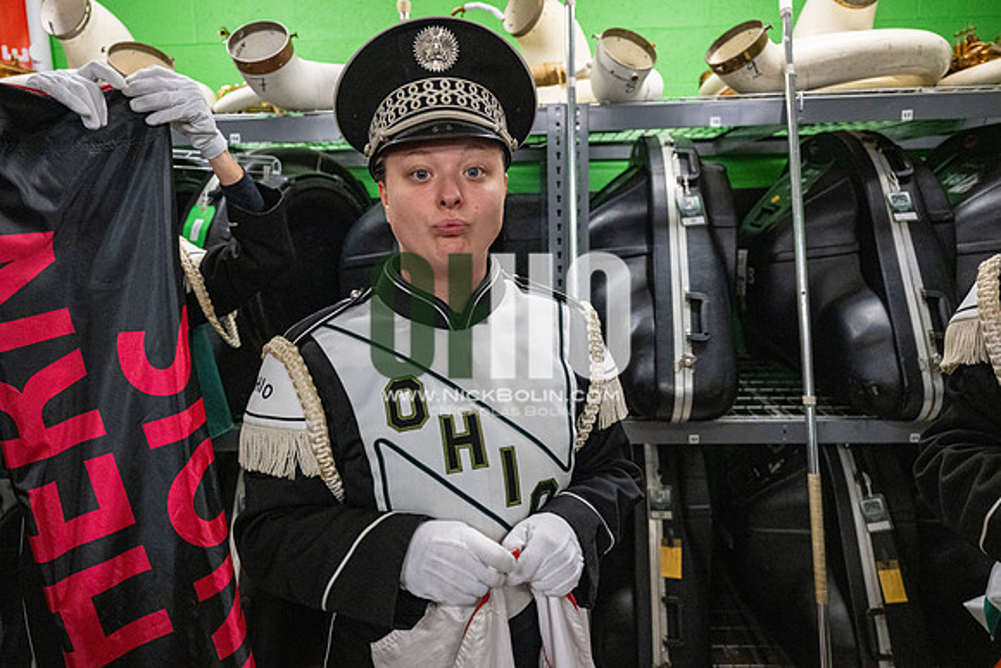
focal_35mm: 24
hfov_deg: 73.7
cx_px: 500
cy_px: 334
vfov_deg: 53.2
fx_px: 667
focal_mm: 24
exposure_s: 1/500
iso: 5000
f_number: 3.2
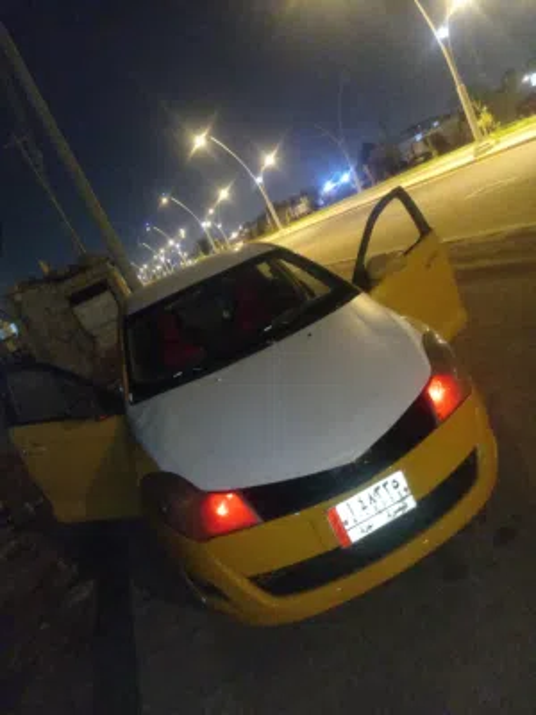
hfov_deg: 53.1
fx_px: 537
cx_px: 268
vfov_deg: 67.3
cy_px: 358
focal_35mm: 26
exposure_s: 1/16.7
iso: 3078
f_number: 1.8
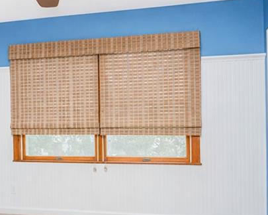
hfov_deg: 46.2
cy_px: 126
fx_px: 311
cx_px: 101
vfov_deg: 37.9
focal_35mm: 39
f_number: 4.5
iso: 64
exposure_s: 1/40
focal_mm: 16.5
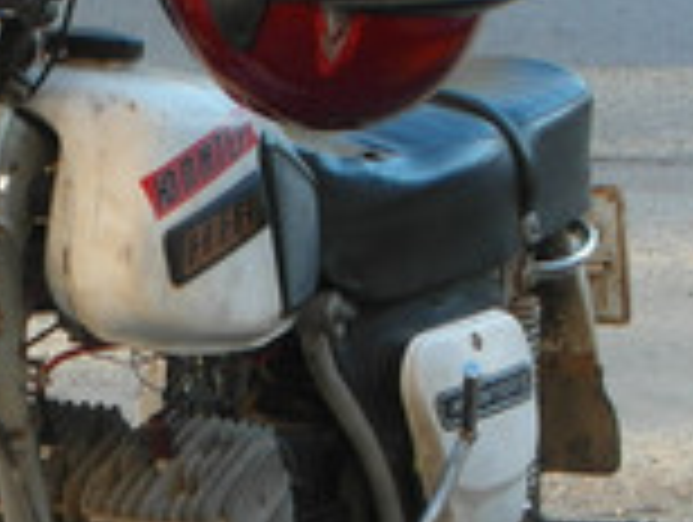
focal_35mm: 174
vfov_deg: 8.5
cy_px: 418
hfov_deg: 11.3
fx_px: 3489
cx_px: 40
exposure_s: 1/90
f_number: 4
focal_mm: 7.5
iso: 100
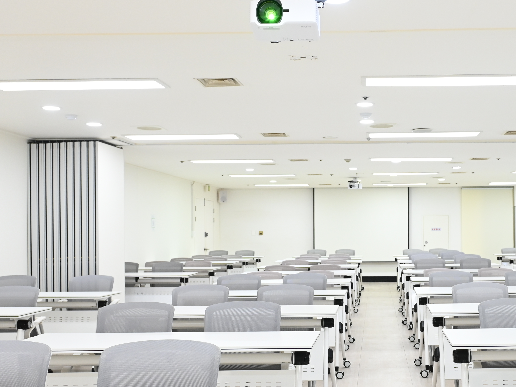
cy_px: 225
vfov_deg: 32.1
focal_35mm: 45
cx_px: 374
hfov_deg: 41.1
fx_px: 671
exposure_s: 1/200
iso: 1000
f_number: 4
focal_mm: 24
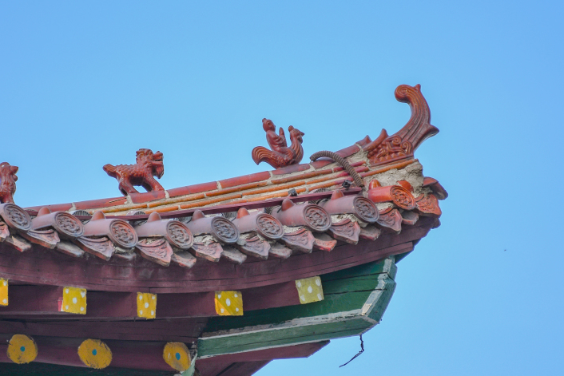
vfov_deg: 6.7
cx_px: 255
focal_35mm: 206
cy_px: 195
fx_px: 3228
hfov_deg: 10.0
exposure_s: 1/320
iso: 100
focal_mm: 95
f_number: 5.6
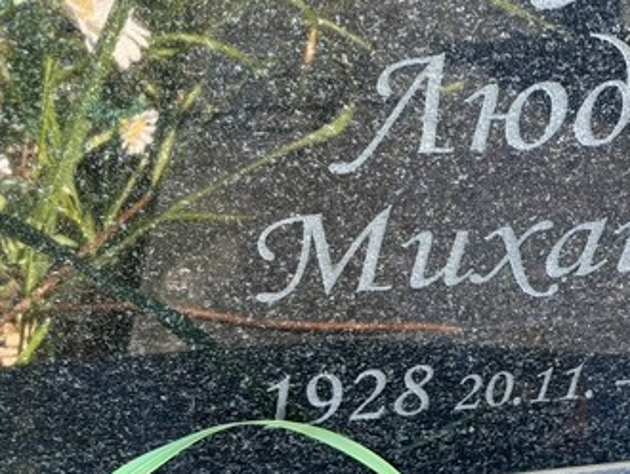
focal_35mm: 63
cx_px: 617
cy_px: 187
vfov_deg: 23.3
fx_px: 1147
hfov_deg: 28.9
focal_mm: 5.96
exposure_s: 1/177
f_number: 1.6
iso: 50
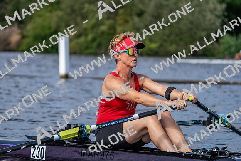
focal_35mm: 200
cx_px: 120
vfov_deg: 6.9
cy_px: 80
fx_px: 1339
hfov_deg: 10.3
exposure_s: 1/1600
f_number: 5.6
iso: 250
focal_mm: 200
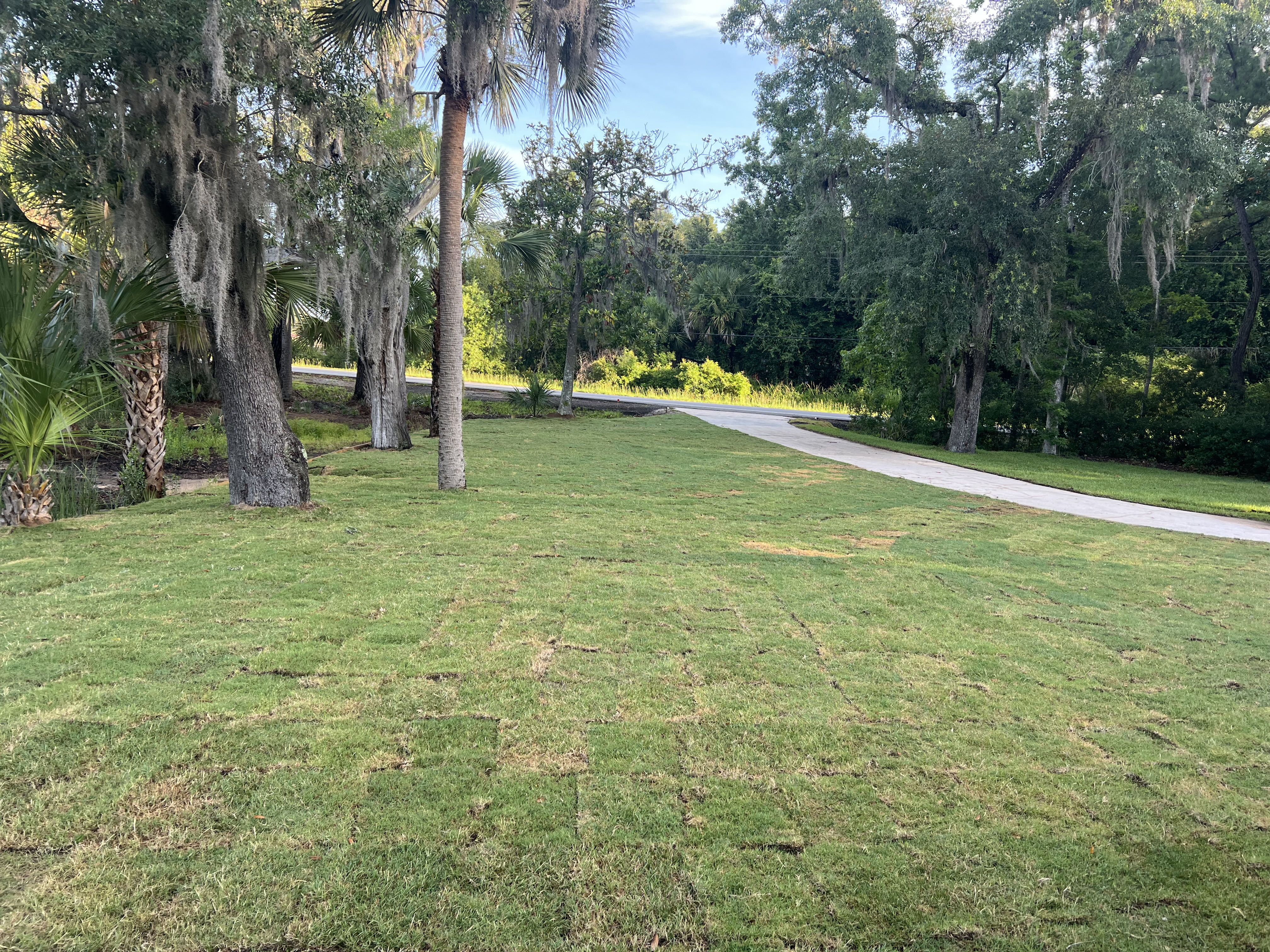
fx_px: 954
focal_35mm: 26
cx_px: 635
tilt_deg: -7.1
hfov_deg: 67.3
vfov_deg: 53.1
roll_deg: -4.4
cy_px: 476
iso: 40
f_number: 1.5
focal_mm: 5.7
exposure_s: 1/236
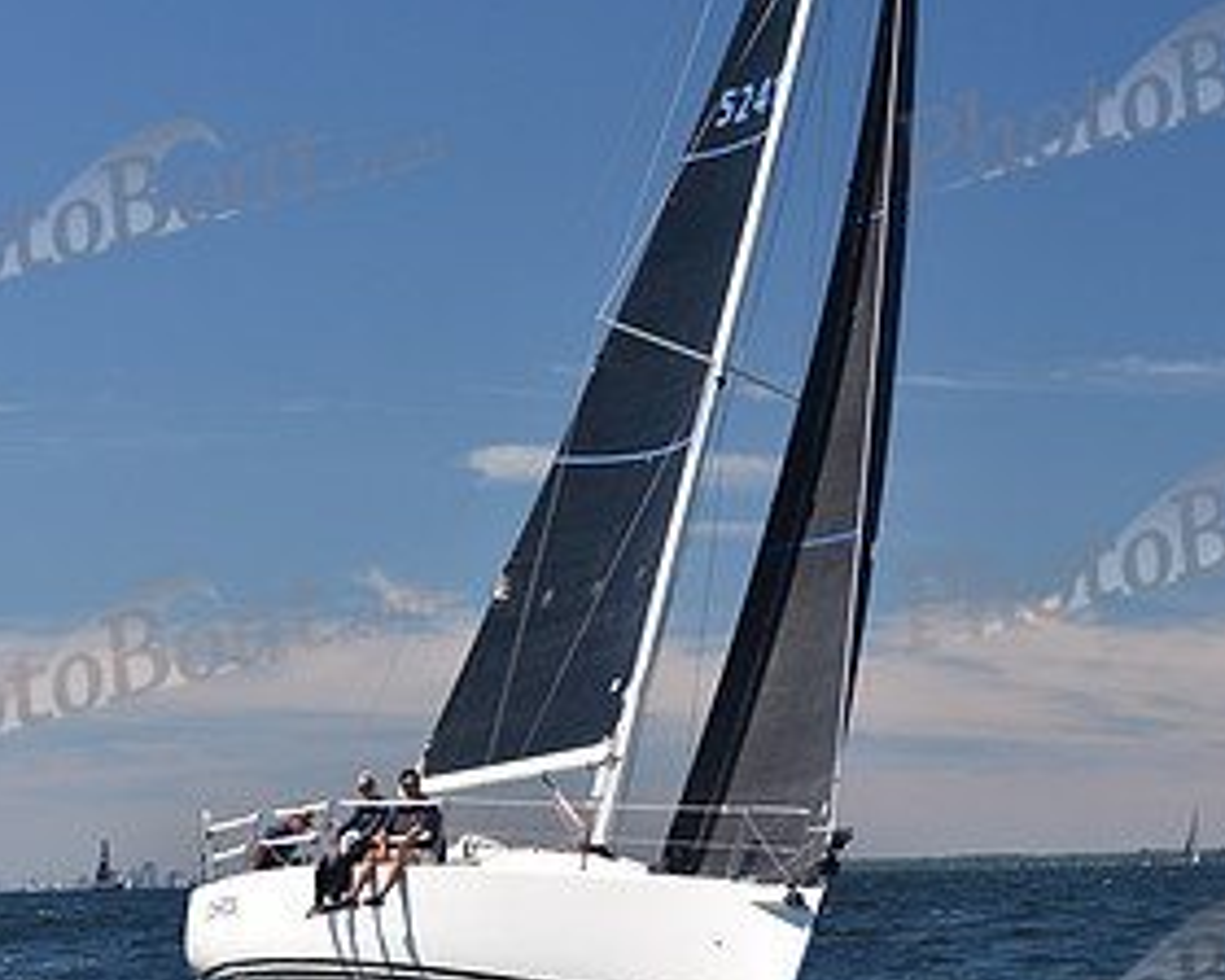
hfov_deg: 14.2
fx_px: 4931
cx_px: 672
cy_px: 376
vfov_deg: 11.3
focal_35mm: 136
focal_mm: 70
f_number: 4
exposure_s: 1/1000
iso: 200
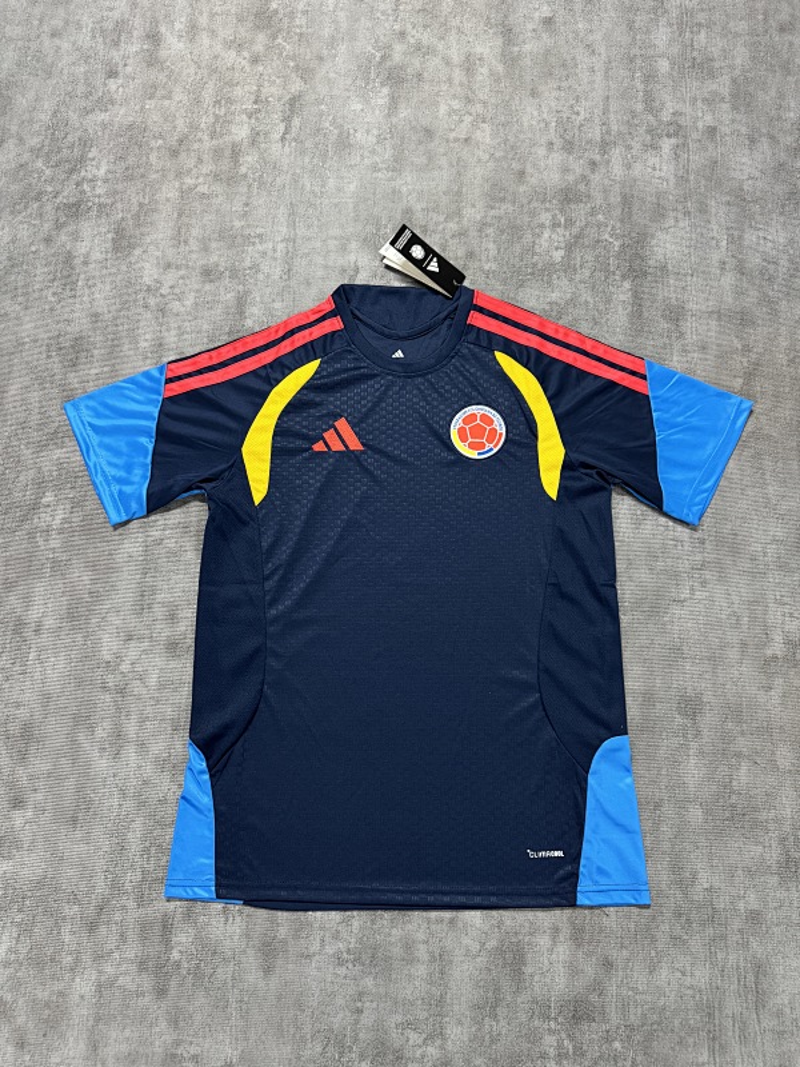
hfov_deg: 56.8
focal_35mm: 24
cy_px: 534
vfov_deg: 71.6
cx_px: 400
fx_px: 740
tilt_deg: -77.4
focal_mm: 6.76
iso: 400
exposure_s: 1/50
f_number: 1.78
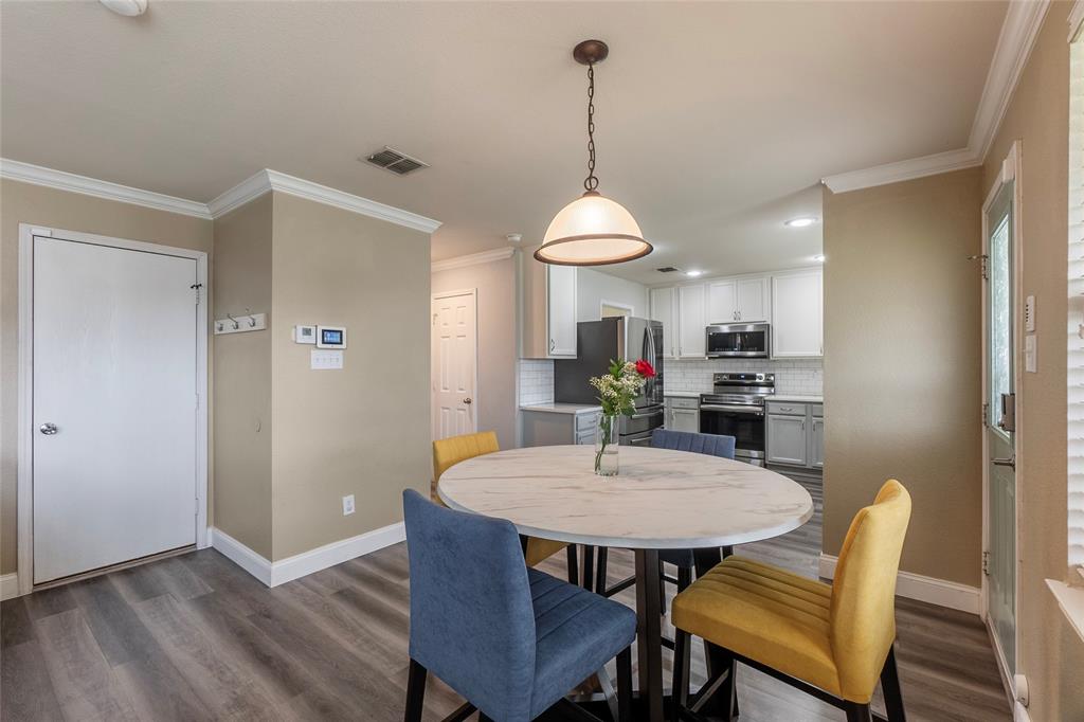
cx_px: 542
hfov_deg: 100.4
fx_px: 451
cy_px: 361
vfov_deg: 77.3
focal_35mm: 15
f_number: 8
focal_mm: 10
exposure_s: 1/15
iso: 100
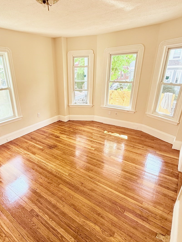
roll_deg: +2.4
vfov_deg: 81.7
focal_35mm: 20
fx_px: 140
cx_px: 69
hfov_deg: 65.1
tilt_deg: -20.7
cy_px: 125
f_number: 2.2
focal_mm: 2.22
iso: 64
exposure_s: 1/101
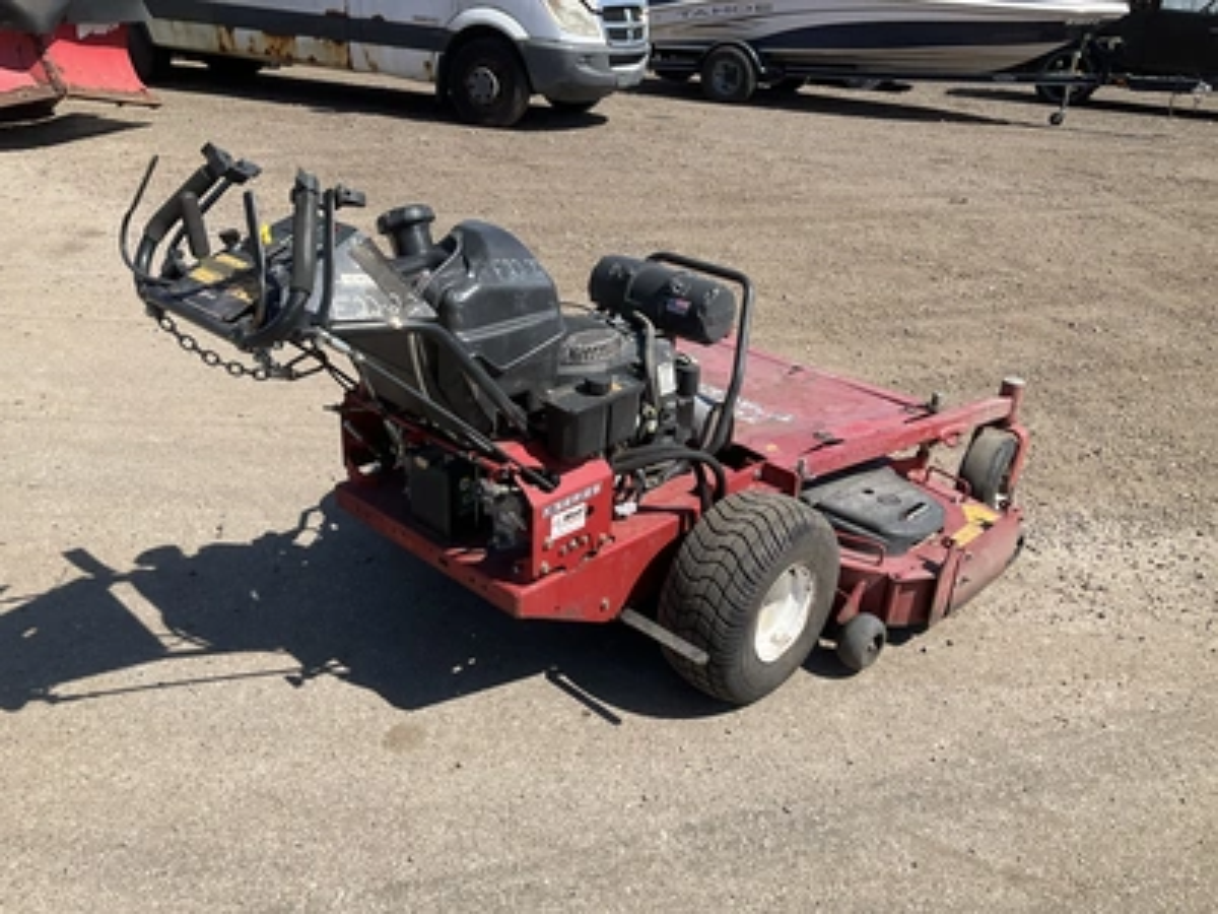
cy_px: 457
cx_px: 609
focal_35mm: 29
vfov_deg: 48.2
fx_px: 1020
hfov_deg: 61.7
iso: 25
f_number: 1.8
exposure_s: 1/1490
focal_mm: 3
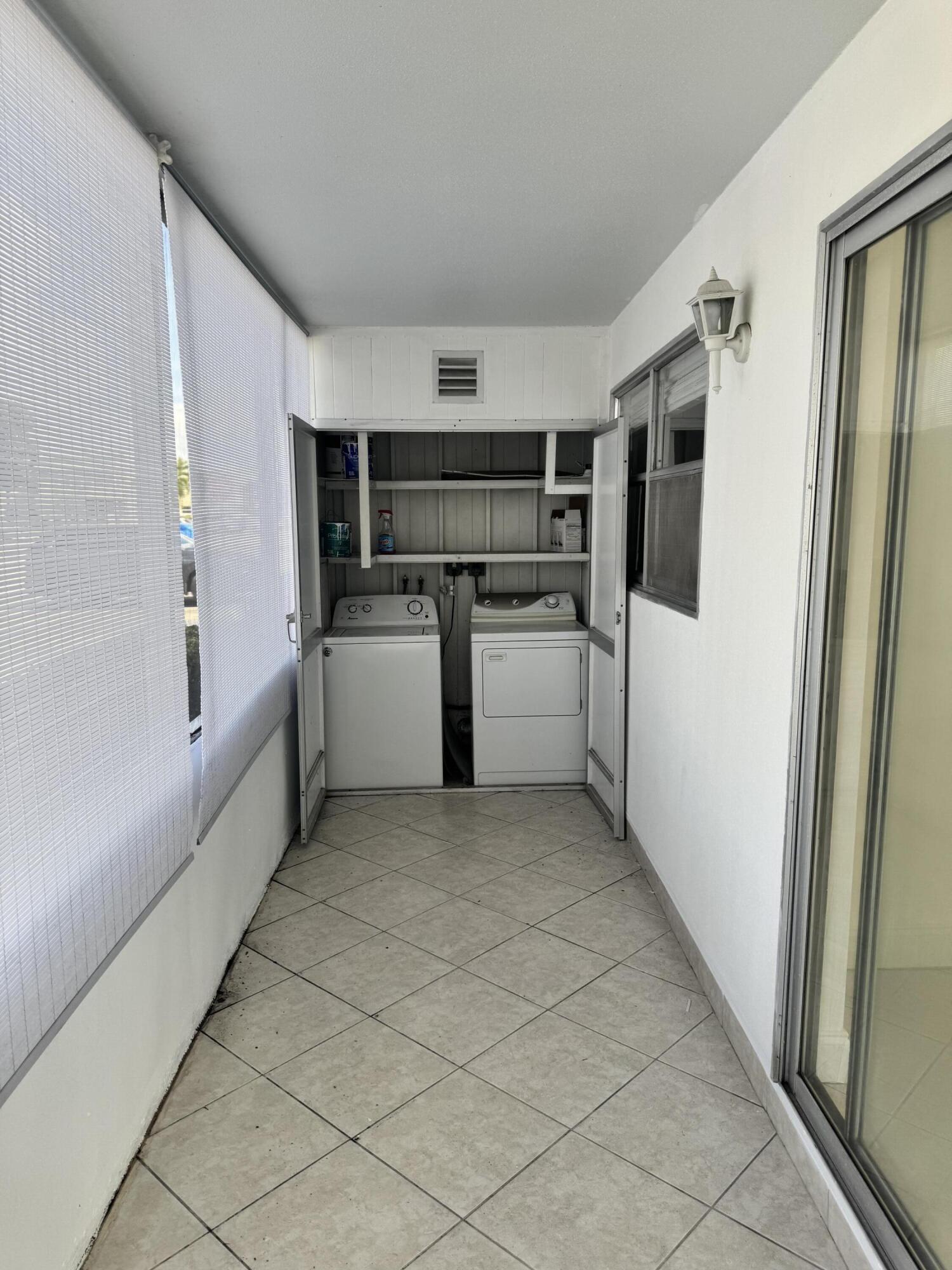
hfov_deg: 56.8
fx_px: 880
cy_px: 635
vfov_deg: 71.6
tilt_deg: -8.5
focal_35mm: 24
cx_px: 476
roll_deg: +0.9
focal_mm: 6.76
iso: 80
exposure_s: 1/439
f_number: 1.78
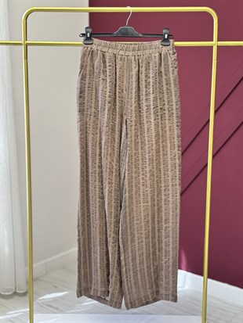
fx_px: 449
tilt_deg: -10.9
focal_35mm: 48
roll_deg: +1.3
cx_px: 122
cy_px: 162
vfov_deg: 39.6
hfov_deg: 30.3
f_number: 1.78
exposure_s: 1/100
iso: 80
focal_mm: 6.76
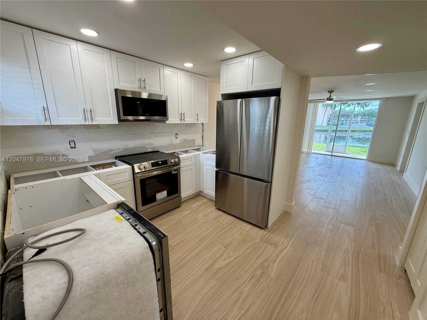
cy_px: 160
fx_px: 173
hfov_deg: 102.1
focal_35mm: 14
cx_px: 214
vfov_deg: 85.7
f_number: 2.2
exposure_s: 1/120
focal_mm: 2.22
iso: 100
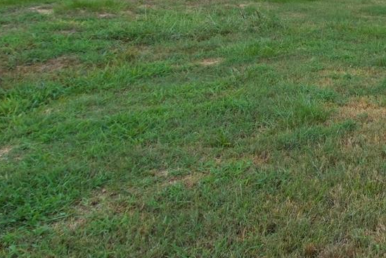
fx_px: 600
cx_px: 503
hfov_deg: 28.9
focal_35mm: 56
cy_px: -17
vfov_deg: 22.9
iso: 250
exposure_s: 1/100
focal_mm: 10
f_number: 9
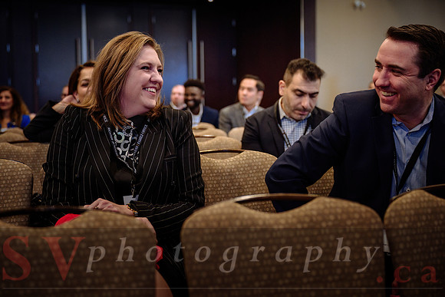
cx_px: 189
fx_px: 655
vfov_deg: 25.5
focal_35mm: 53
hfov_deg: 37.4
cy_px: 138
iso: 1000
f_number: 2.8
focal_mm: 46
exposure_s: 1/125
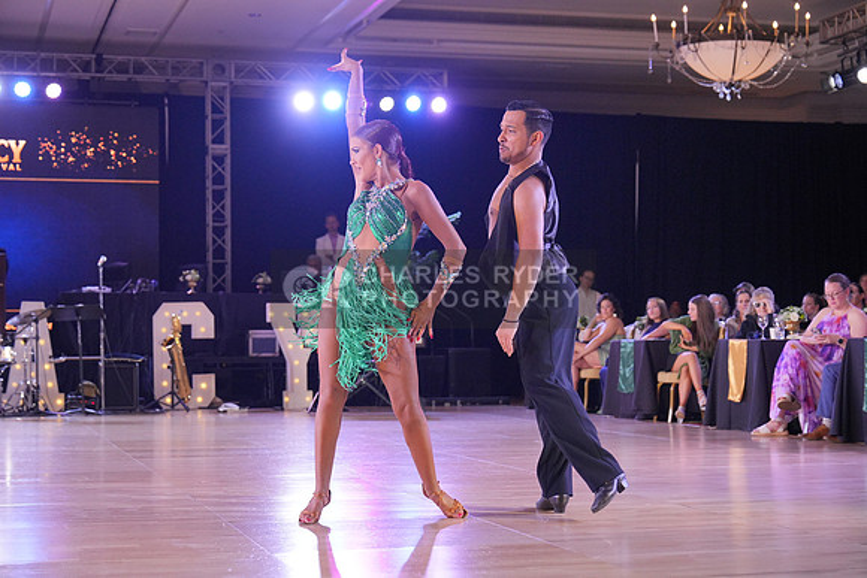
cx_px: 434
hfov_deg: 28.8
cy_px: 289
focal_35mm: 70
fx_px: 1686
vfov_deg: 19.5
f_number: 4
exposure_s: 1/500
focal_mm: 70
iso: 3200
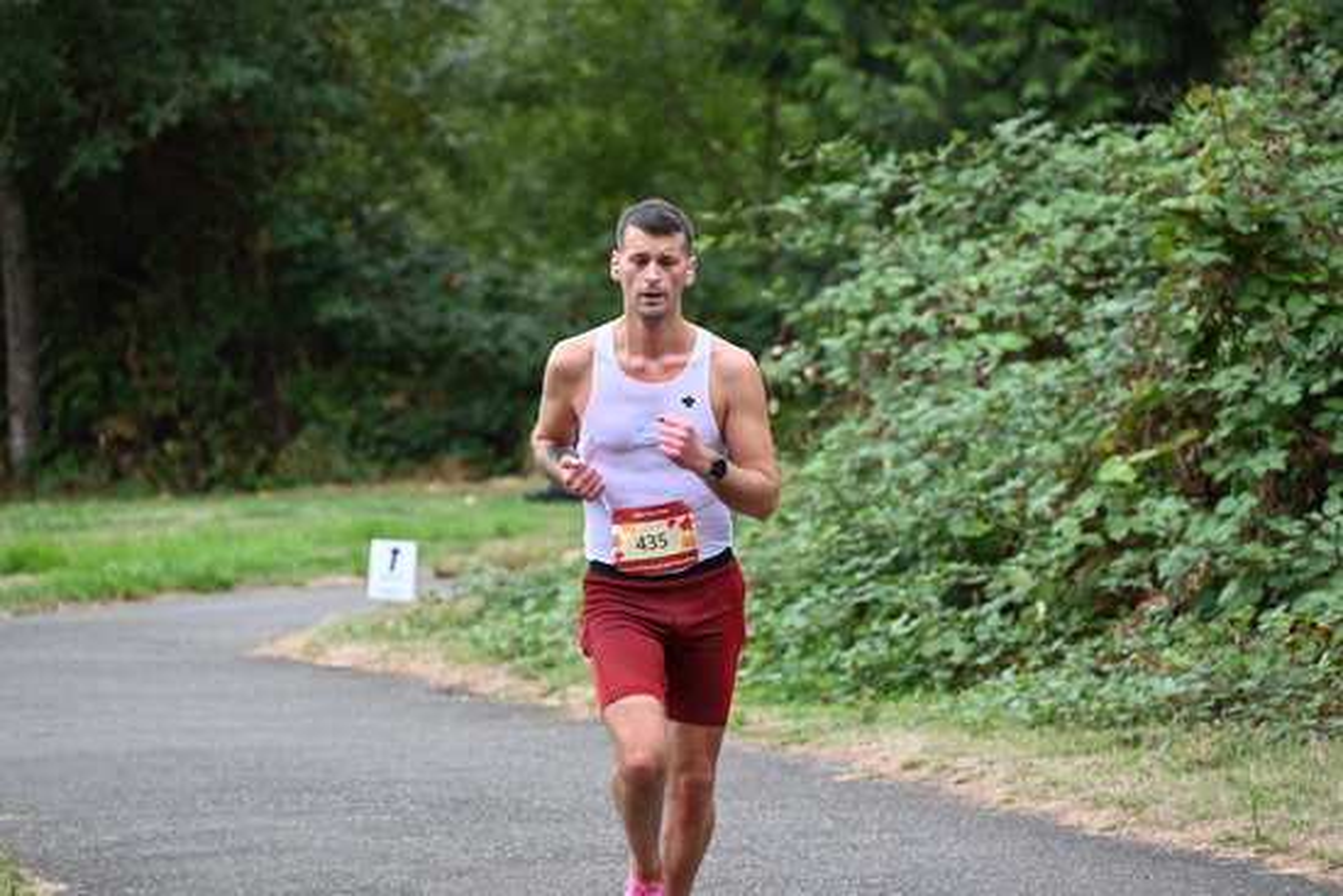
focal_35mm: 200
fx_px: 7463
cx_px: 672
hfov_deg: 10.3
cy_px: 448
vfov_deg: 6.9
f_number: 6.3
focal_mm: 200
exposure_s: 1/250
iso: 1800
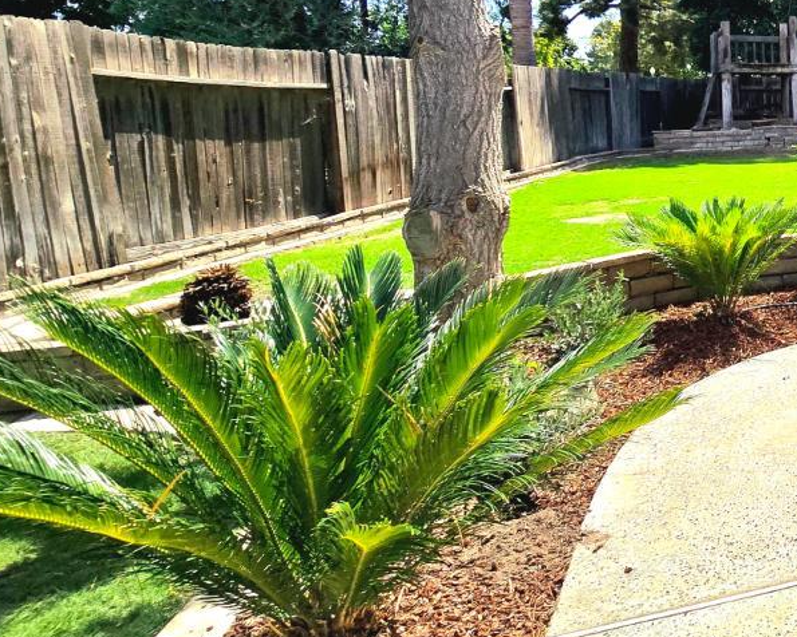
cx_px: 964
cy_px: 136
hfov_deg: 39.4
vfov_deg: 43.8
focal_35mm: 32
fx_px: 755
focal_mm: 2.2
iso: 50
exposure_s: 1/3333
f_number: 2.2
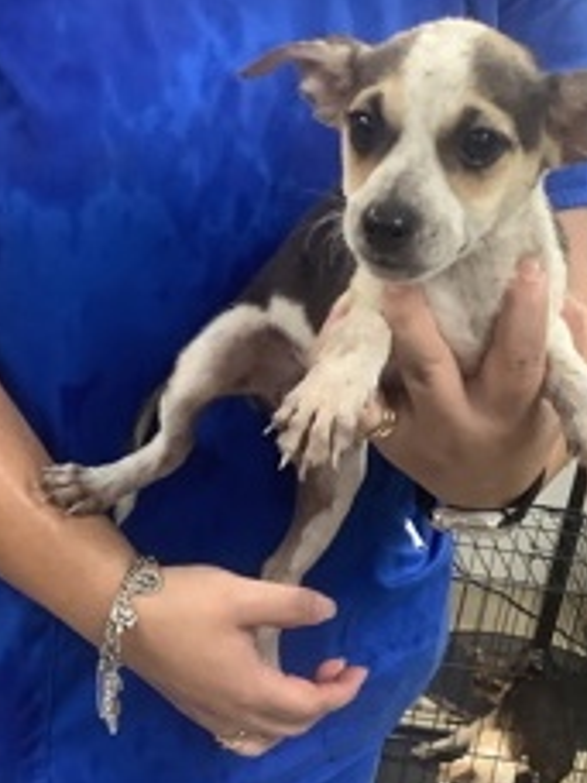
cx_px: 266
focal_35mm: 57
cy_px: 522
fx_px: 1289
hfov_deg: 25.6
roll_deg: -11.0
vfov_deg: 33.5
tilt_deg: -18.0
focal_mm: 3.3
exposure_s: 1/60
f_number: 2.4
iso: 320
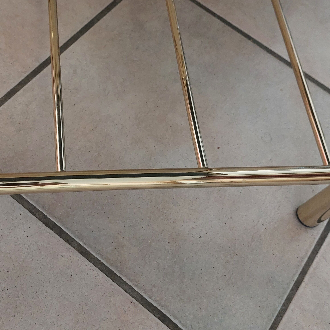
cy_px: 143
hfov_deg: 37.9
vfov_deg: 38.3
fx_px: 475
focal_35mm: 44
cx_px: 108
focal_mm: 5.23
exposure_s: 1/50
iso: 500
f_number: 1.8
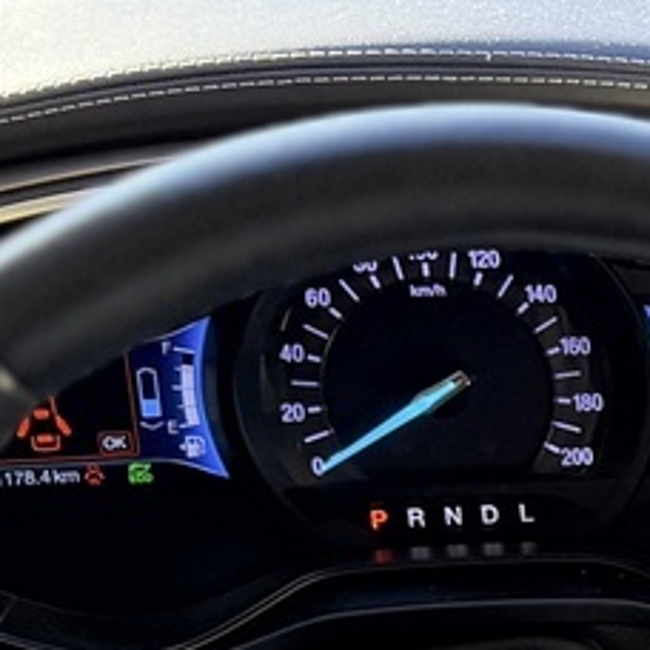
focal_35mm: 149
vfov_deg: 11.2
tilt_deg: -31.5
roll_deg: -2.4
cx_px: 1431
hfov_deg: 10.5
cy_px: 1049
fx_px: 3165
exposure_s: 1/217
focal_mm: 6.76
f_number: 1.78
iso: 200
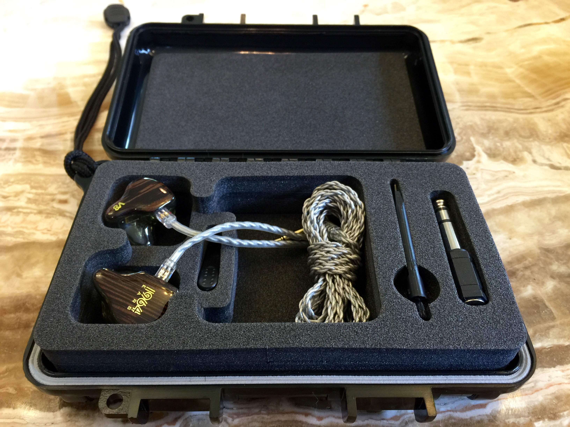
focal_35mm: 29
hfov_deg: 61.7
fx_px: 478
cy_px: 214
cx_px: 285
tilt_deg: -48.4
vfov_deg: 48.2
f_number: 2.2
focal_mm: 4.15
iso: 64
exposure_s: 1/15
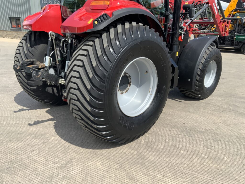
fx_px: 205
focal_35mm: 29
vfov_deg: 48.2
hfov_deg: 61.7
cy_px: 92
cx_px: 122
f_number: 1.8
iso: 16
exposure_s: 1/1490
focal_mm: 3
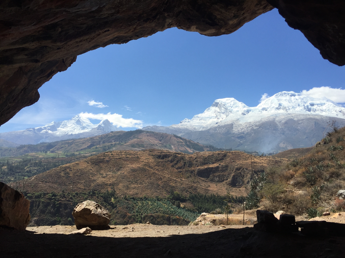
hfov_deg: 61.7
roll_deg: -1.9
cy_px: 129
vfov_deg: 48.2
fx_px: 289
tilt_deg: +8.4
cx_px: 172
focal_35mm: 29
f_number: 2.2
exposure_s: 1/2198
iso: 32
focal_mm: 4.15
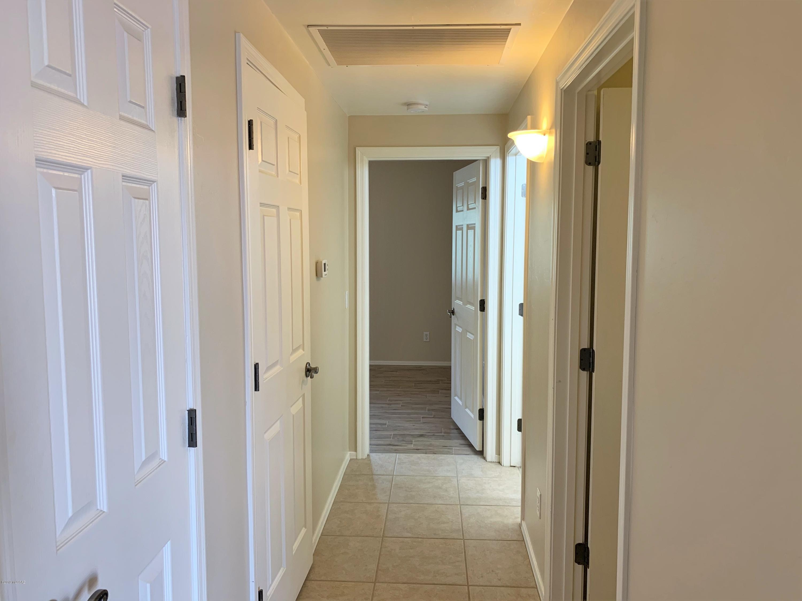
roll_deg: -0.1
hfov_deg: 67.3
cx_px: 401
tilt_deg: -4.6
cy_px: 300
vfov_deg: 53.1
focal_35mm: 26
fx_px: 602
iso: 80
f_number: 1.8
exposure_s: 1/60
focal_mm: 4.25
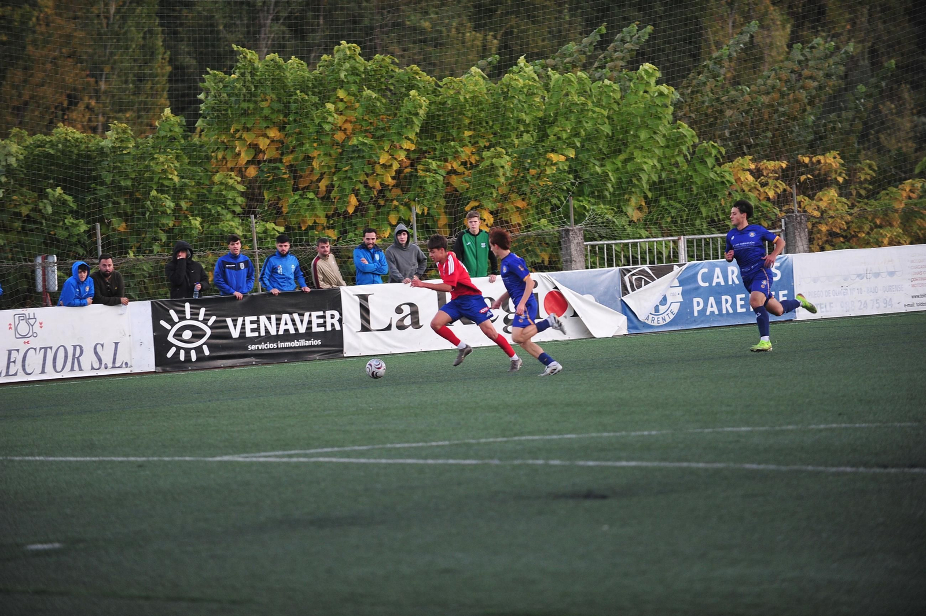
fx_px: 5142
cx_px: 463
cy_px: 308
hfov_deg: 10.3
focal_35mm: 200
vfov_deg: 6.9
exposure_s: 1/400
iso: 1000
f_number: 2.8
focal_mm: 200
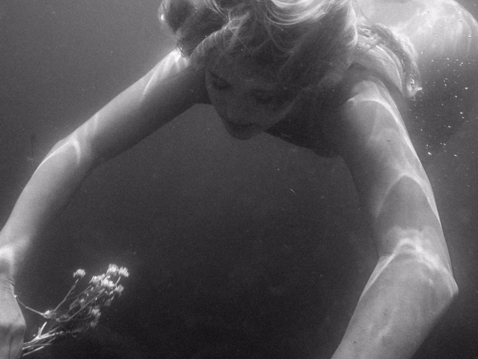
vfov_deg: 46.8
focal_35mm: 30
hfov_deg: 59.9
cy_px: 172
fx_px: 414
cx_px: 221
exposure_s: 1/320
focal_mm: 4.5
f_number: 2.8
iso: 100
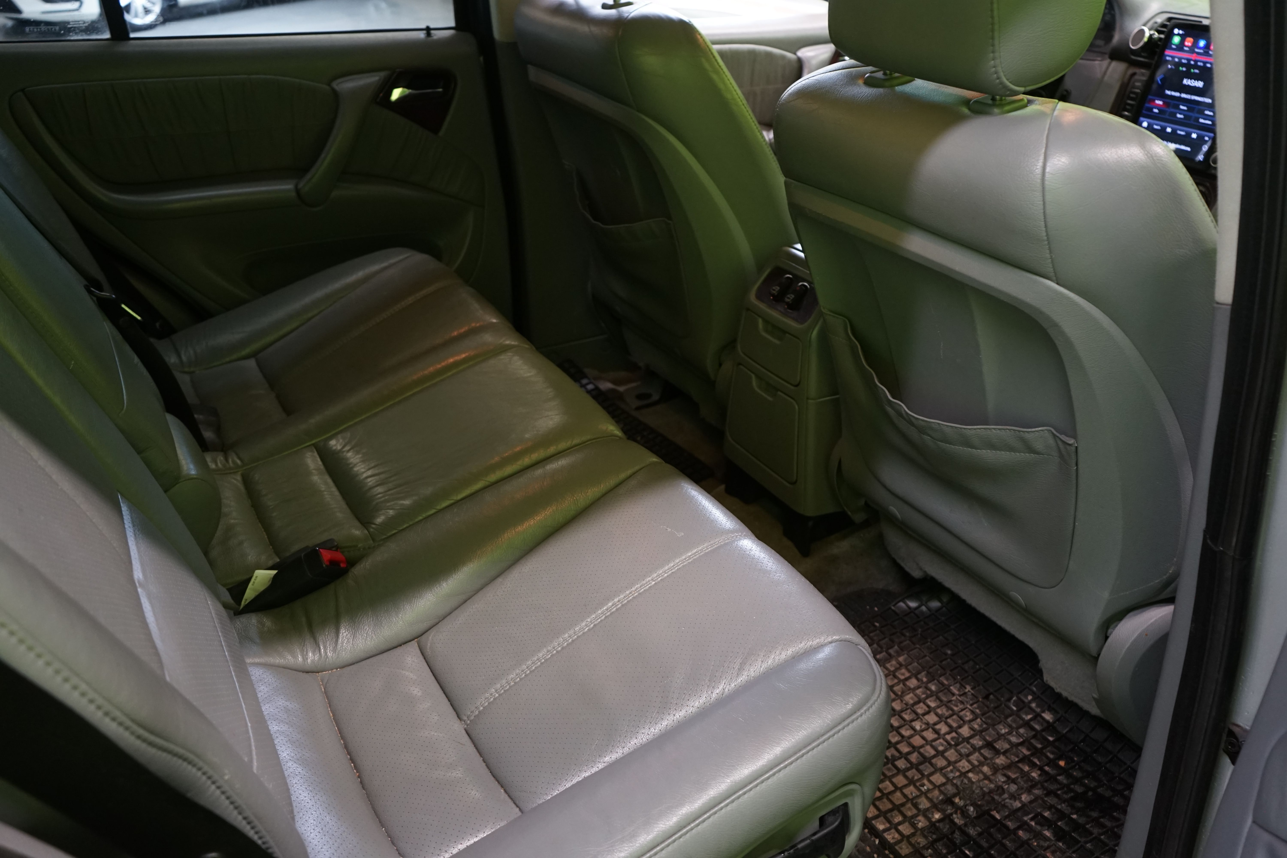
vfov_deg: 42.3
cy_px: 429
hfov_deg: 60.3
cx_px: 644
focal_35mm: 31
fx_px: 1108
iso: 1600
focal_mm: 31
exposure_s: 1/25
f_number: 5
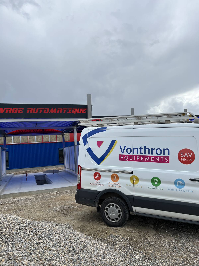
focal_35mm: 26
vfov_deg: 67.3
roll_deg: +2.4
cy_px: 133
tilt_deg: +6.5
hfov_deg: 53.1
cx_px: 100
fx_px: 199
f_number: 1.5
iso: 50
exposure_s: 1/4444
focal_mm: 5.7
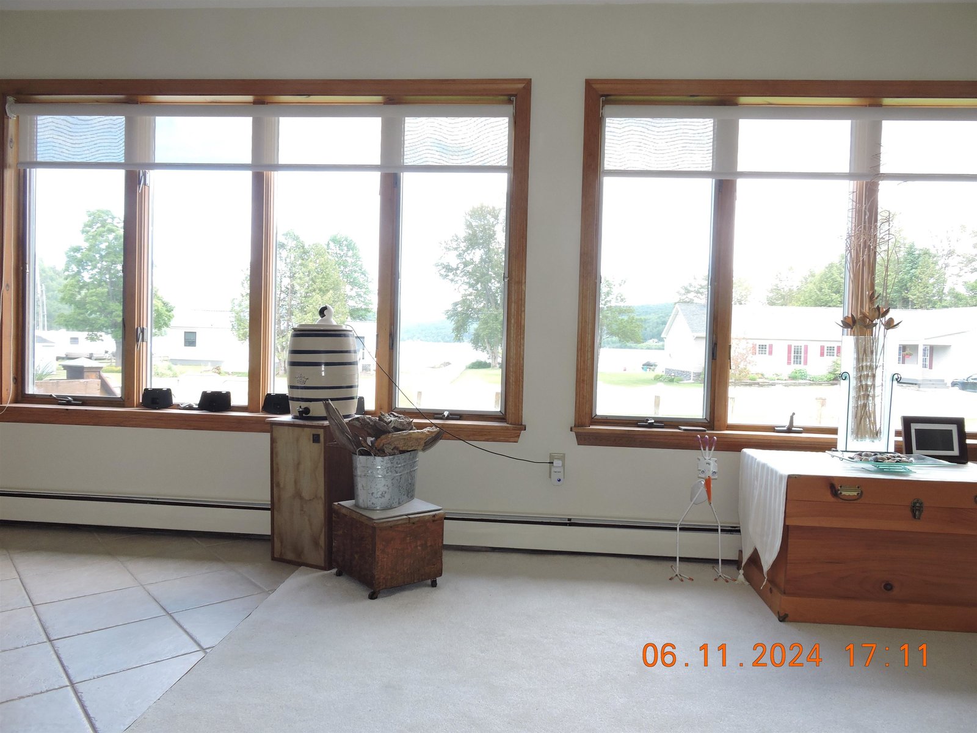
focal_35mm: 24
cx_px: 488
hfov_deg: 71.6
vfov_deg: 56.8
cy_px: 366
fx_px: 677
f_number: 3.3
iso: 100
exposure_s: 1/30
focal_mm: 4.3
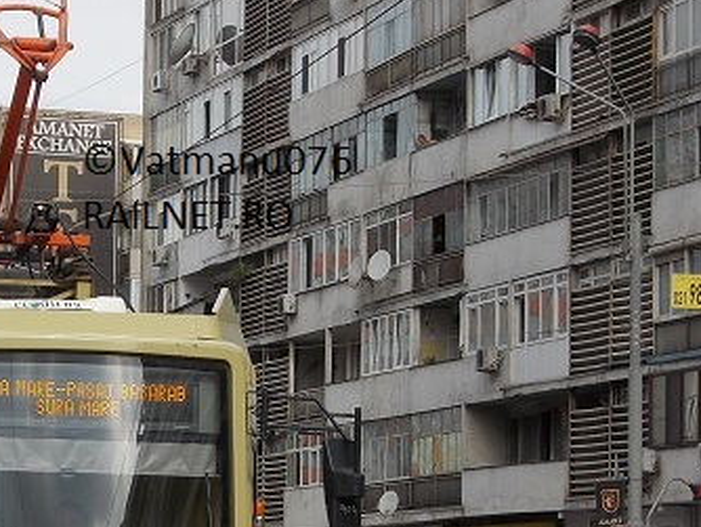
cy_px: 485
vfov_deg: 8.7
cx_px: 38
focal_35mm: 170
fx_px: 3445
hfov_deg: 11.5
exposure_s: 1/320
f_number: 4.3
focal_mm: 10
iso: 80
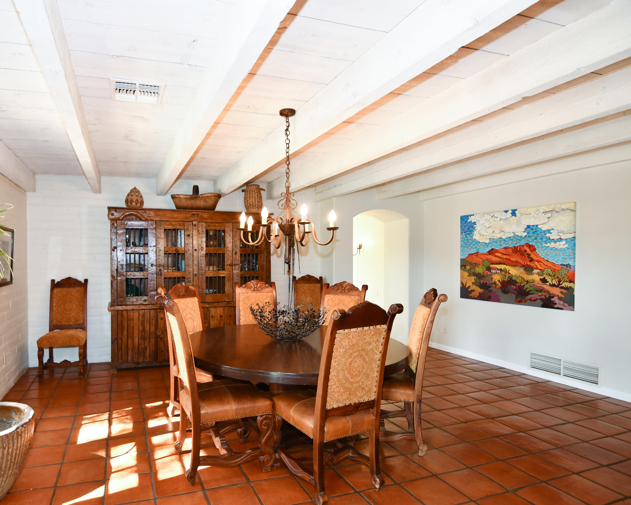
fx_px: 355
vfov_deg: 70.8
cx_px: 245
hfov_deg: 82.0
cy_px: 262
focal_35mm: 19
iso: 450
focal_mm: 11
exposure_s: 1/60
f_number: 4
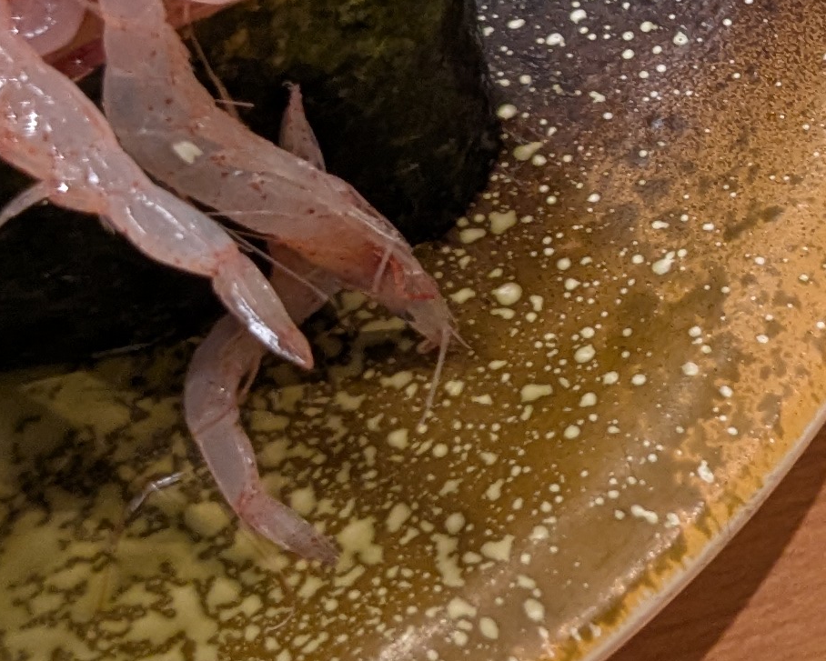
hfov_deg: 15.8
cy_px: -113
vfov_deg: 12.9
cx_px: 972
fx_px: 2861
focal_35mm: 117
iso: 180
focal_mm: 4.38
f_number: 1.73
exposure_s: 1/99.9
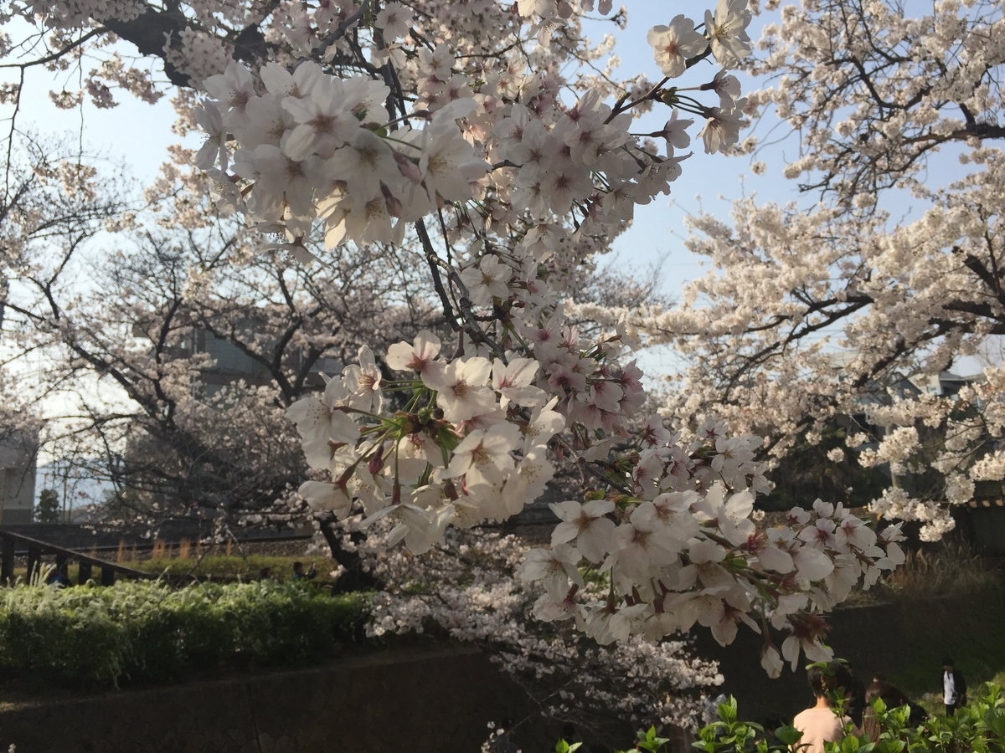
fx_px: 842
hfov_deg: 61.7
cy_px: 376
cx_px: 502
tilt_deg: +13.8
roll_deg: +2.4
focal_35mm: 29
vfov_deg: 48.2
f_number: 2.2
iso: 32
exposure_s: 1/2475
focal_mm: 4.15
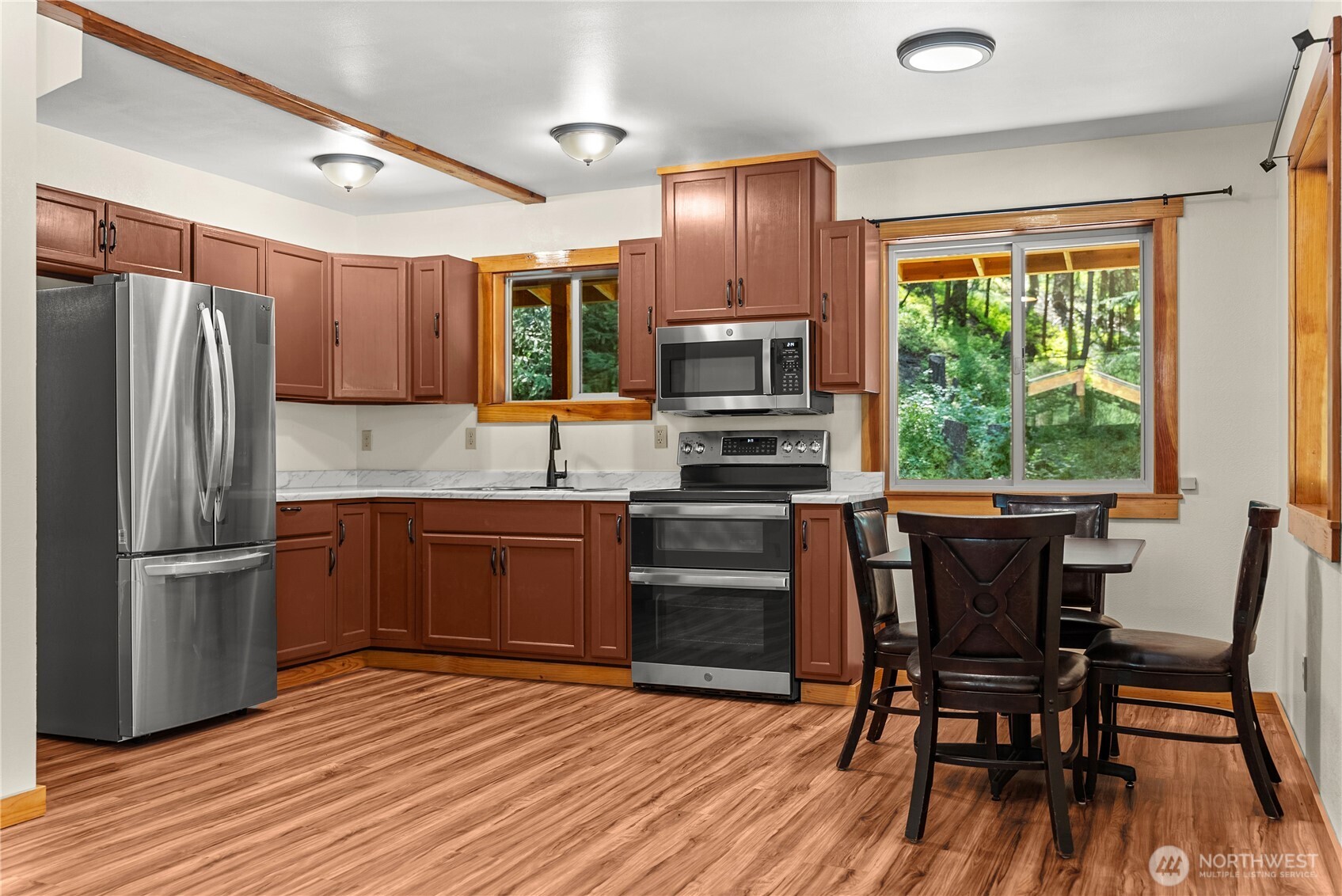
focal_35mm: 30
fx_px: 1138
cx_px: 671
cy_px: 448
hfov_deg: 61.1
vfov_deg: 43.0
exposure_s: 1/5
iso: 250
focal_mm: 30.5
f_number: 3.2
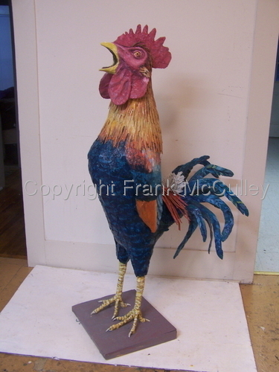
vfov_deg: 49.0
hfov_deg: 37.7
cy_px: 186
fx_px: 408
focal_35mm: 38
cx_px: 140
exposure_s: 1/8
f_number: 2.8
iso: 140
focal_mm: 6.3
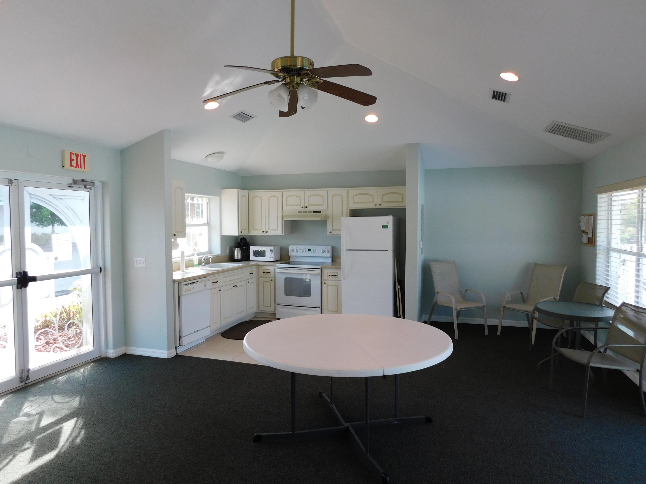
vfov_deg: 58.9
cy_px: 242
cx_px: 323
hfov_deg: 73.9
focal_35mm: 23
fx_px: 429
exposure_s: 1/30
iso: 125
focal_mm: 4
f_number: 3
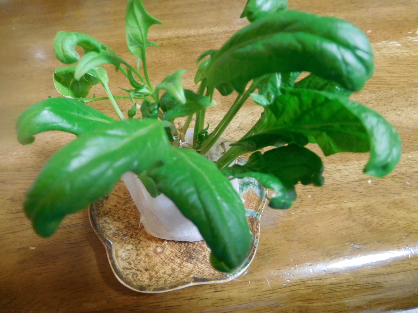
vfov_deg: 54.9
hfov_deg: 69.4
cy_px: 156
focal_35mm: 25
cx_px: 209
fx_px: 302
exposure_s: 1/8
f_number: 3.4
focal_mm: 4.5
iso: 400
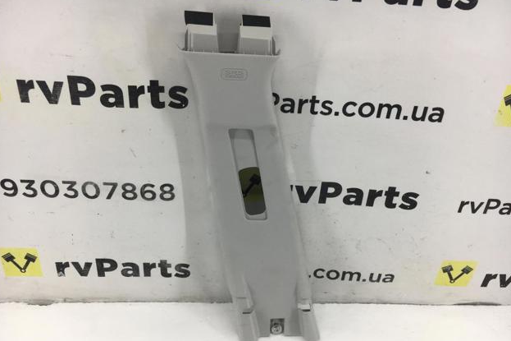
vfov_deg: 42.2
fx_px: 440
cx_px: 257
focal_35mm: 31
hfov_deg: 60.3
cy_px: 192
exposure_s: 1/100
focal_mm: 4.15
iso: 40
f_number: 2.2
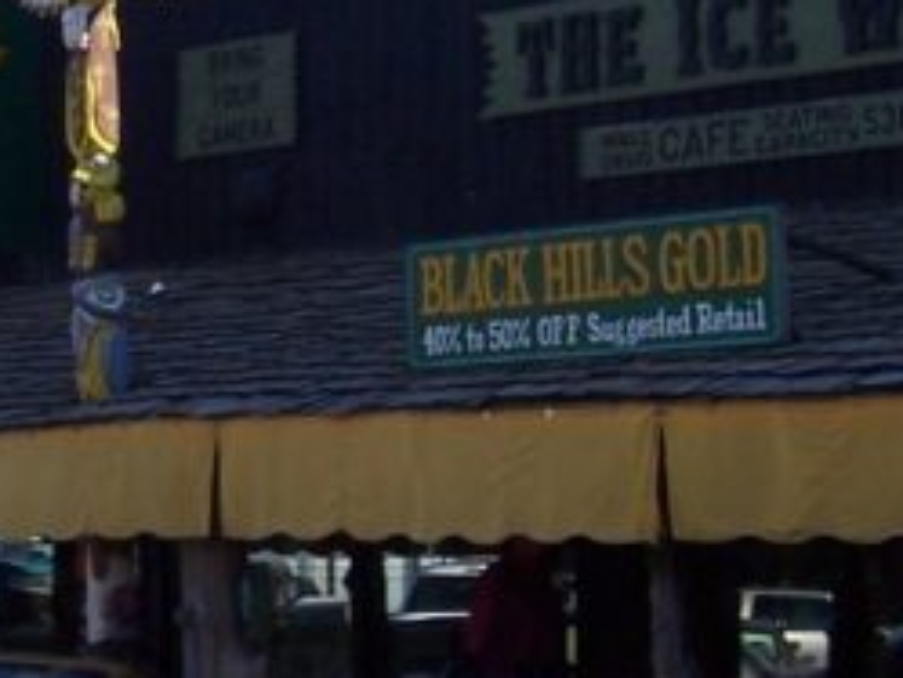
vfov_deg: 10.6
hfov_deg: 13.9
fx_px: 3654
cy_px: 225
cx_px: 40
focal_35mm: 140
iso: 80
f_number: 5.6
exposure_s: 1/350
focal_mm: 5.6
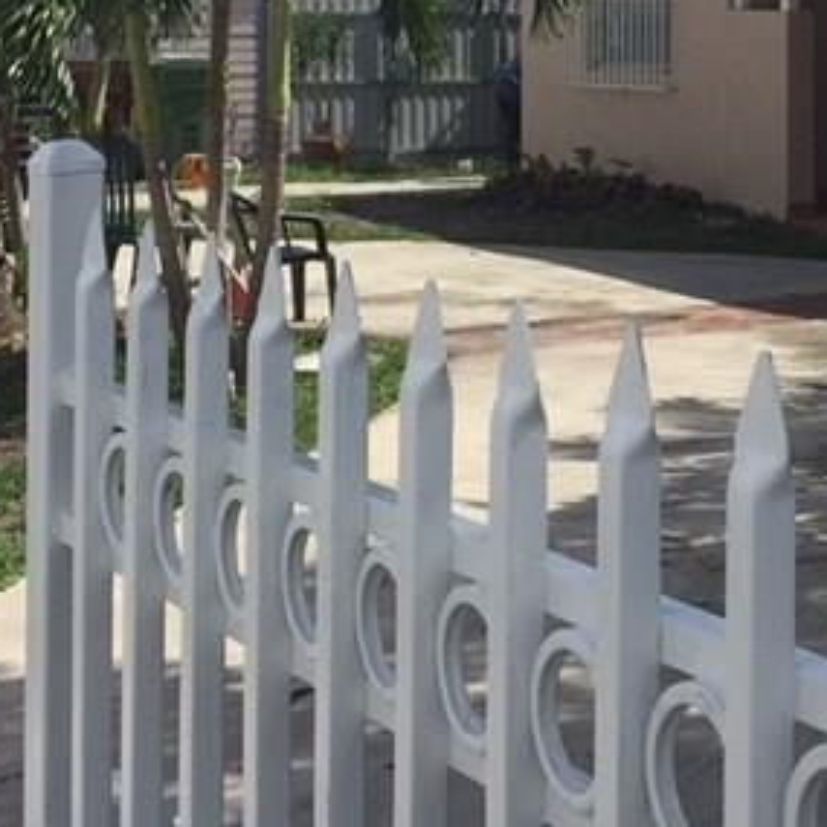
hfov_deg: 18.4
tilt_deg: -0.8
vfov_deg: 18.6
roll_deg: -1.0
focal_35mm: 92
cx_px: 842
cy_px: 107
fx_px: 2487
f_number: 2.2
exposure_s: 1/2639
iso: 32
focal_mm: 4.15
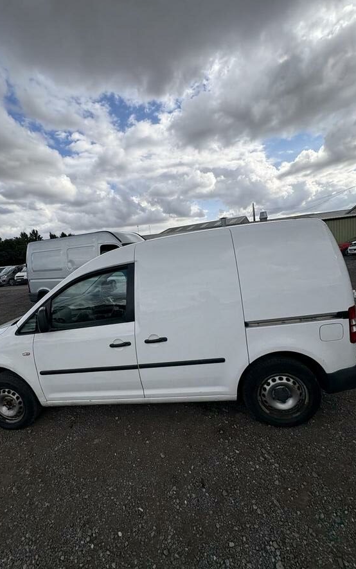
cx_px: 157
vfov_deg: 101.5
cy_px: 282
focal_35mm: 15
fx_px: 233
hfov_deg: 74.5
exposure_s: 1/1832
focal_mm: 2.22
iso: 40
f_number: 2.2
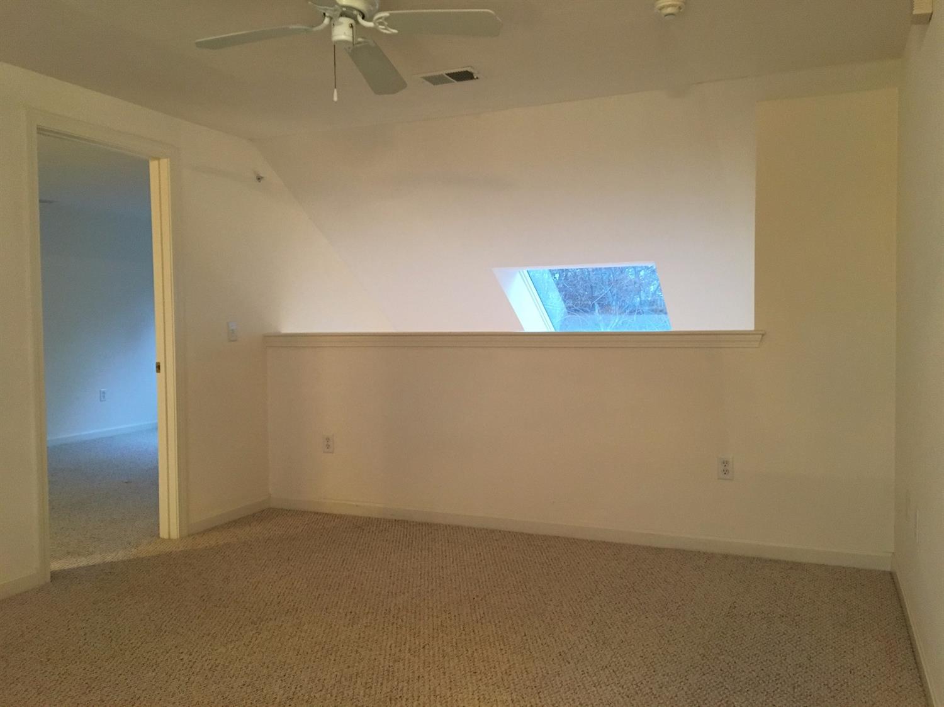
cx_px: 472
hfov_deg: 61.7
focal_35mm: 29
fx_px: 791
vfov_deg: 48.2
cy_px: 354
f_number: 2.2
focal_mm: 4.15
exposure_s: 1/17
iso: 200
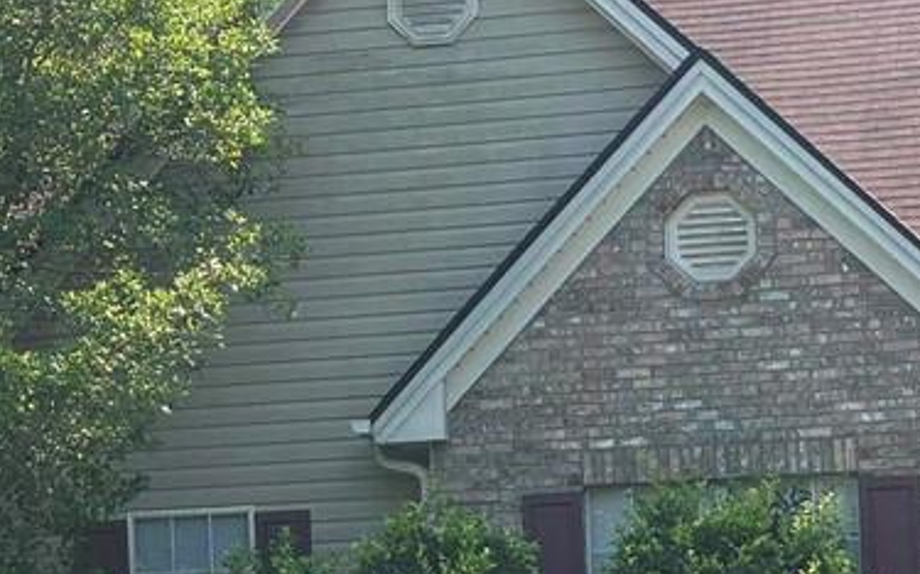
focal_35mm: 139
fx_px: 3484
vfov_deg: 9.3
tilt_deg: +1.3
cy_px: 606
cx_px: 309
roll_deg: +1.5
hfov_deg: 15.0
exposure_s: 1/1721
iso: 80
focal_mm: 6.86
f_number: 1.78
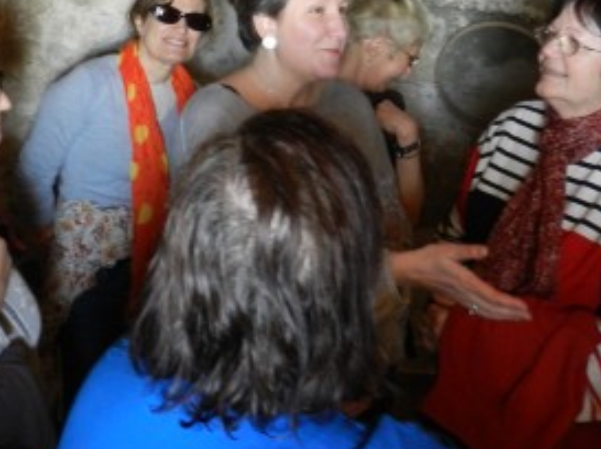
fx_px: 936
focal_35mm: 54
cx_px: 339
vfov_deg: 25.9
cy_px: 22
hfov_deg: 35.5
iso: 400
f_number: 3.4
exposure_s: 1/15
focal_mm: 4
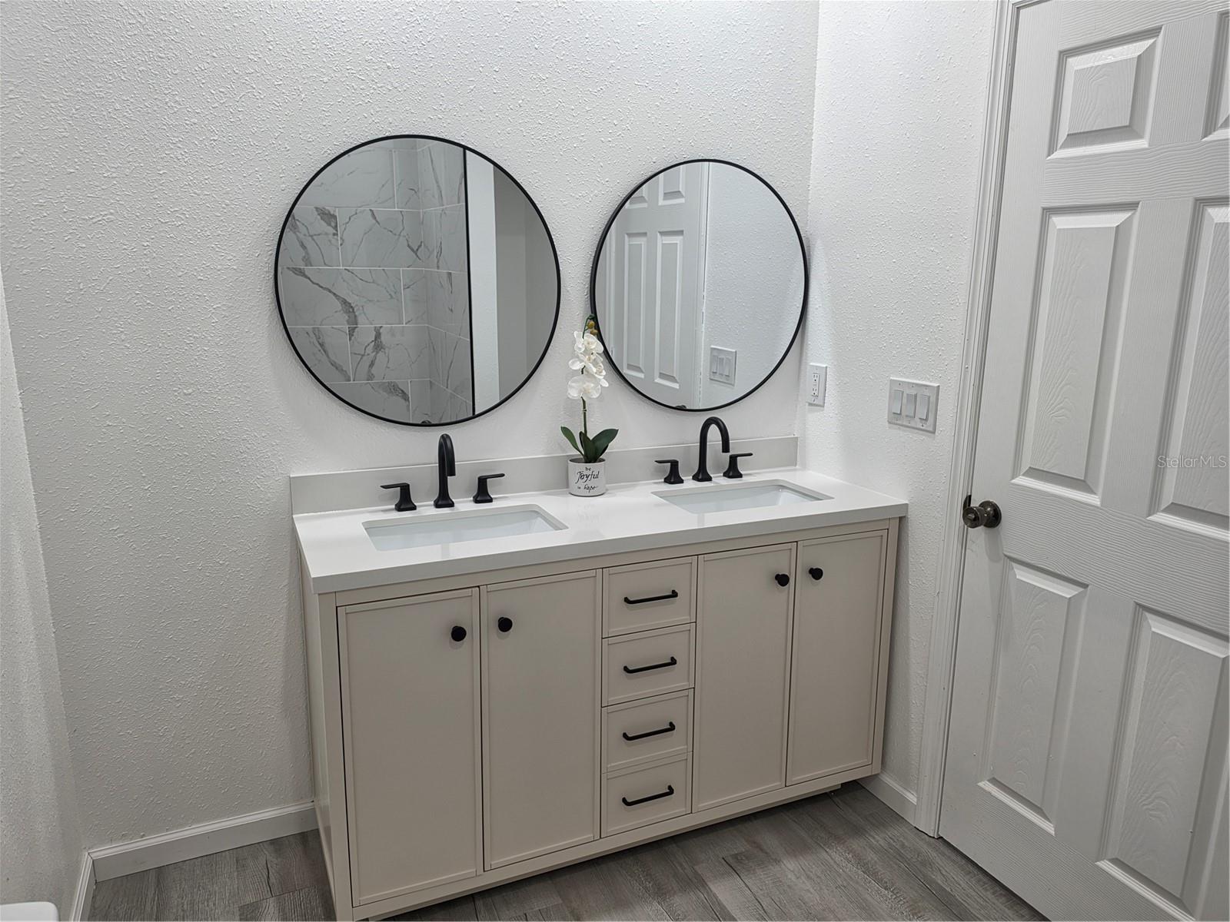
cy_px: 461
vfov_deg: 58.9
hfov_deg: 73.9
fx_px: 817
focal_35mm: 23
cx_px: 615
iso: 64
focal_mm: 6.5
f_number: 1.4
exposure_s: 1/120
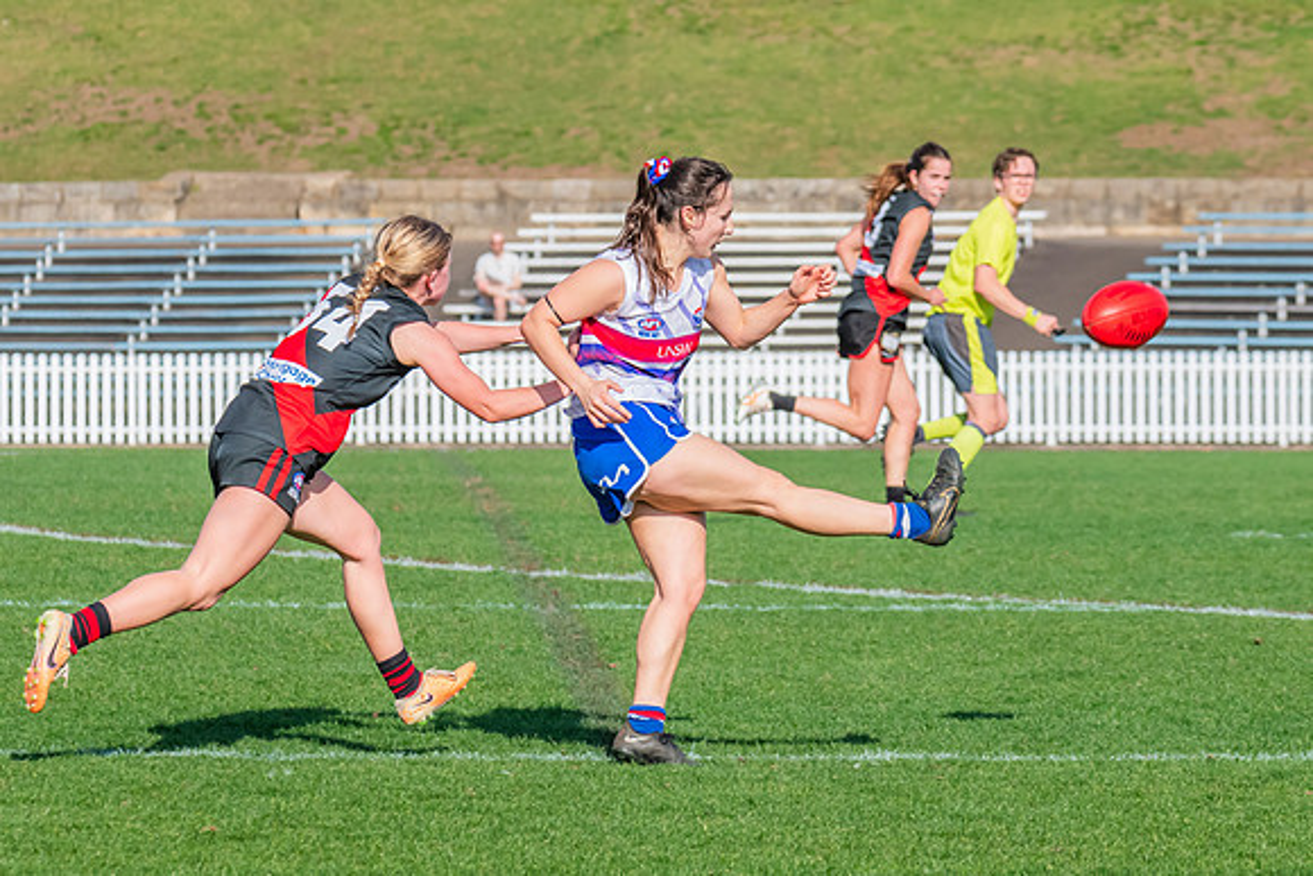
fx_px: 11993
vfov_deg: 4.2
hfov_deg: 6.3
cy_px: 406
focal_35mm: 329
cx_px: 797
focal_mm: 210
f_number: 11
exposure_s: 1/1250
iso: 800
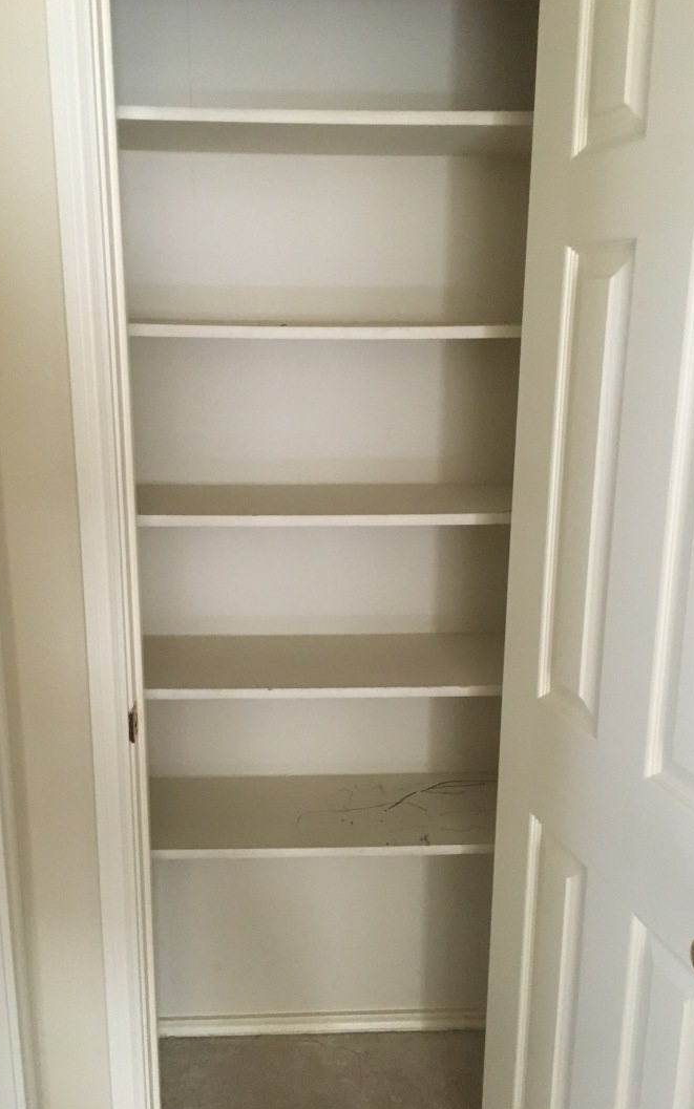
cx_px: 319
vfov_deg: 61.2
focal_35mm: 31
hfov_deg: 40.6
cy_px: 553
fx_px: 938
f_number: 2.2
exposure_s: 1/15
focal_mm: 4.15
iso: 200
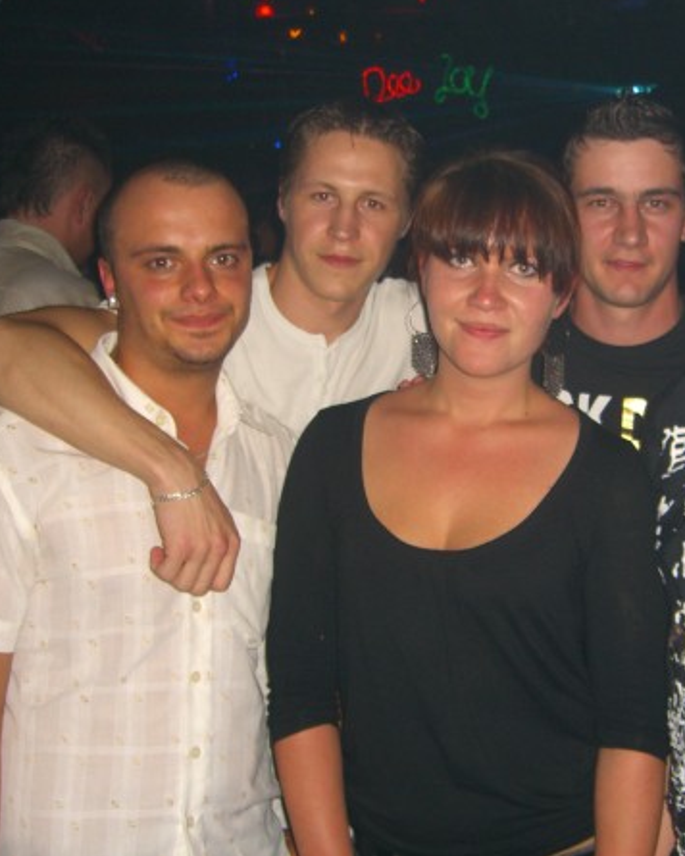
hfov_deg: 30.0
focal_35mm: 50
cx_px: 471
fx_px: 1267
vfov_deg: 37.3
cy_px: 427
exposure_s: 1/60
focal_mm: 7.9
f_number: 2.8
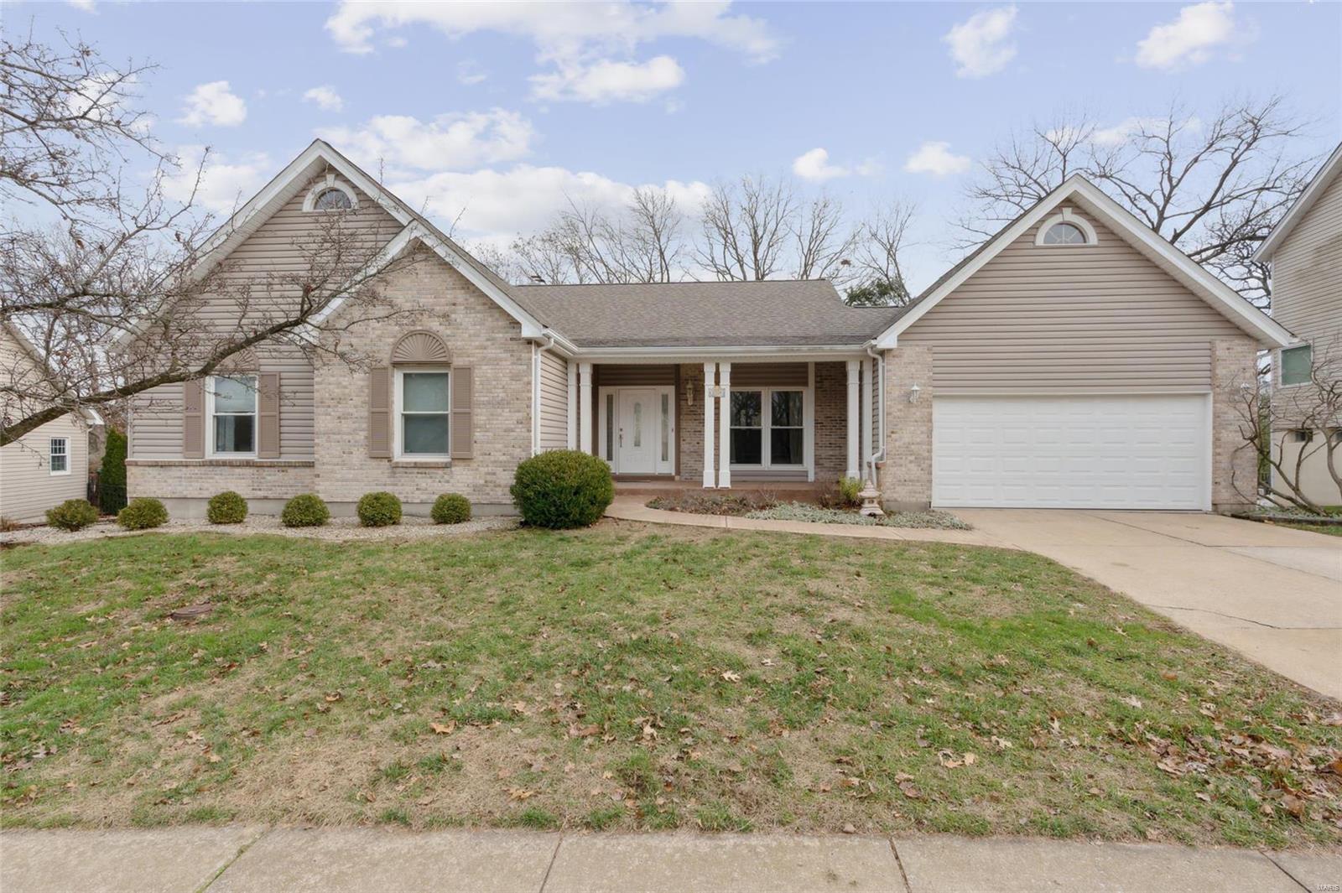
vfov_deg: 73.7
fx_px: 596
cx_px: 671
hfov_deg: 96.8
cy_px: 446
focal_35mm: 16
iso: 400
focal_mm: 16
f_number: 8
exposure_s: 1/200
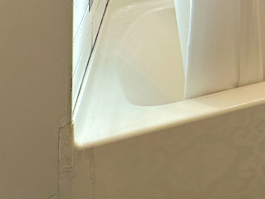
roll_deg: -0.5
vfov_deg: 16.7
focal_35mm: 66
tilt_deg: -0.8
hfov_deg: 22.8
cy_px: -198
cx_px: 417
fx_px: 505
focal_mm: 2.22
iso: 40
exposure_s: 1/139
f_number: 2.2
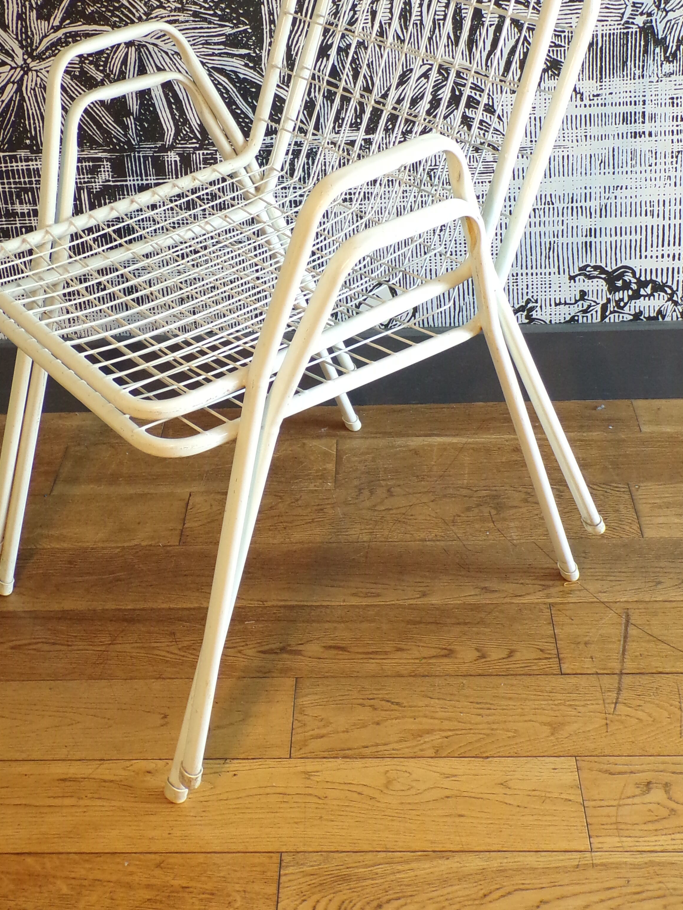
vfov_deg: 39.3
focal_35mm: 48
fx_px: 1263
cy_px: 327
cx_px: 288
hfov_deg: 30.2
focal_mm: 5.8
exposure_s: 1/25
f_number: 3.2
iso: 200
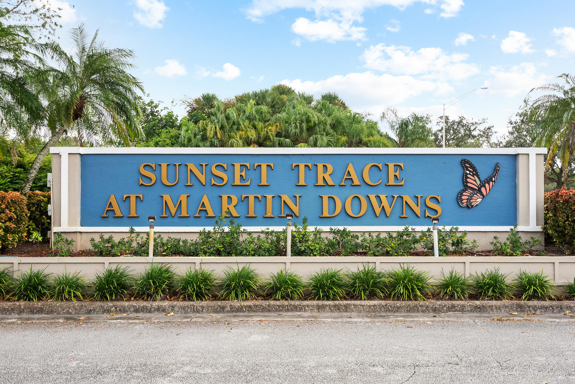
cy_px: 192
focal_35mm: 35
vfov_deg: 37.9
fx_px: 559
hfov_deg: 54.4
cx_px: 288
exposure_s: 1/640
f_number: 4
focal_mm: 35
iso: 2000
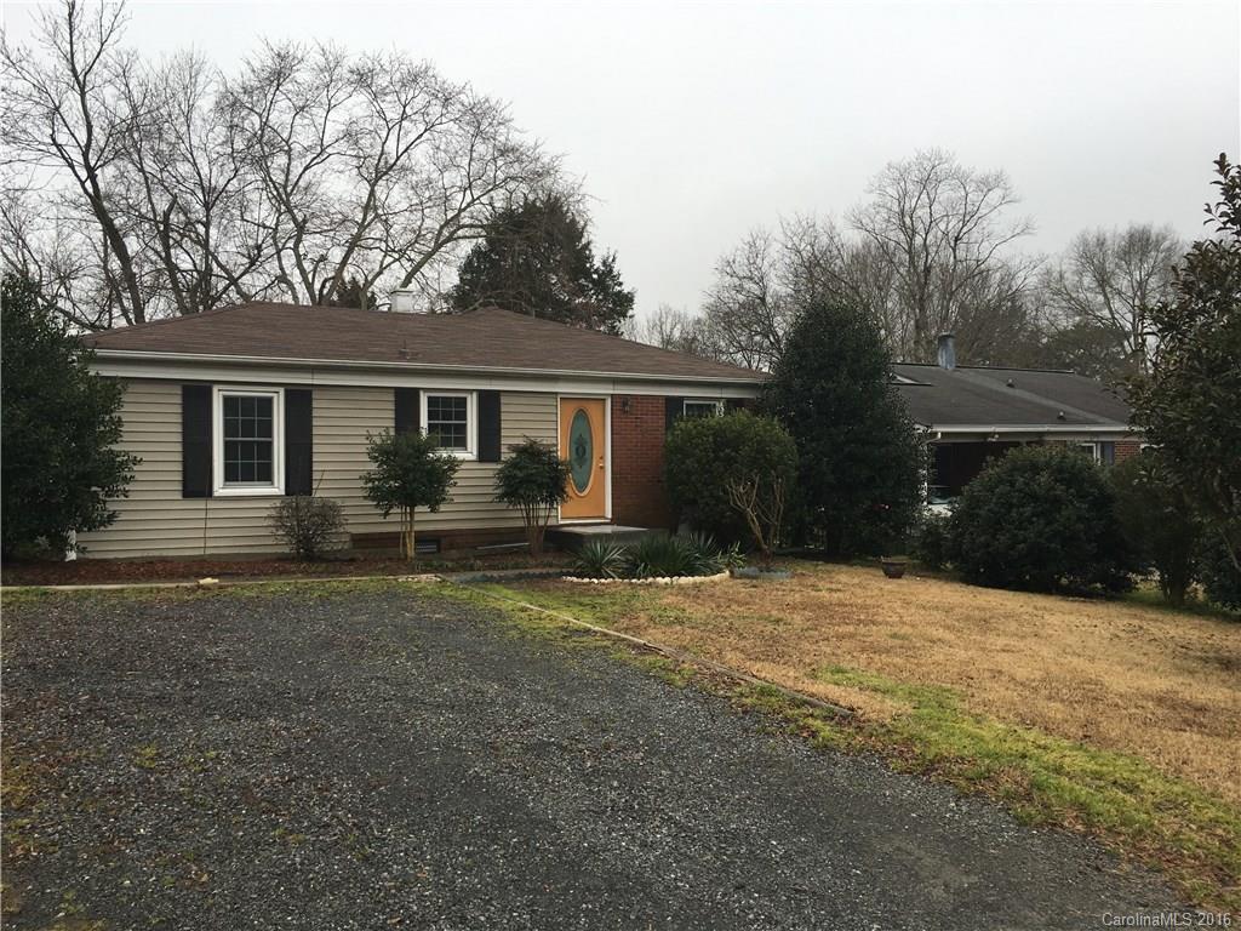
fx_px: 1040
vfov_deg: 48.2
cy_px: 466
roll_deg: +0.0
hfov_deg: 61.7
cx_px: 620
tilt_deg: +0.1
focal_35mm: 29
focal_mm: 4.15
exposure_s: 1/243
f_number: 2.2
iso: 25
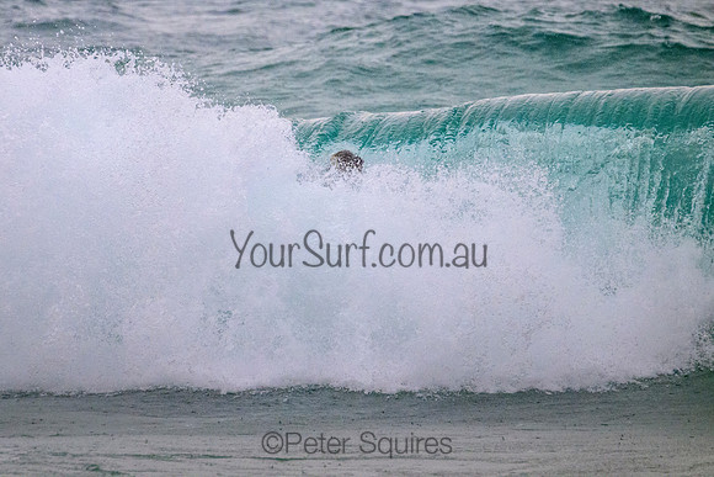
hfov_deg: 2.7
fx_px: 15262
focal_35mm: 769
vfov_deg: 1.8
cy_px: 171
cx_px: 256
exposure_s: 1/2000
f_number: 11
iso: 5600
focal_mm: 600
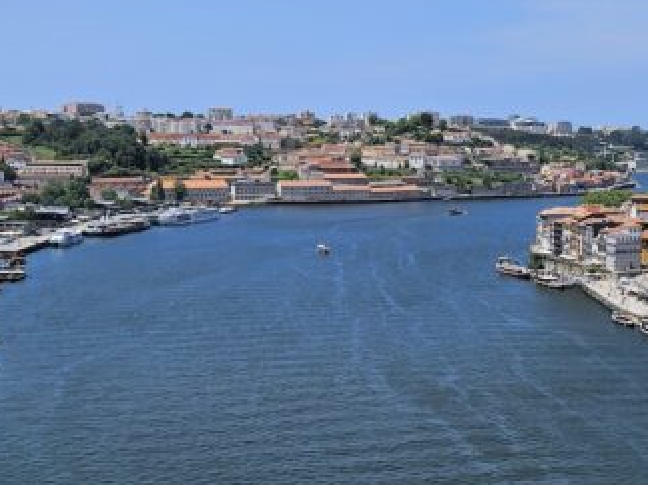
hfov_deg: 33.6
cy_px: 162
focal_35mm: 57
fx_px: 1067
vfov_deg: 25.5
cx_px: 407
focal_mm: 5.4
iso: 25
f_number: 1.8
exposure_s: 1/2296
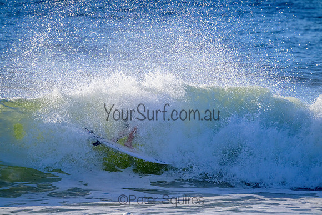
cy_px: 108
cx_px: 161
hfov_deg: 2.6
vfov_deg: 1.7
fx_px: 7157
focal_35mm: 800
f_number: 11
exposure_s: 1/2000
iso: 900
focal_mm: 800
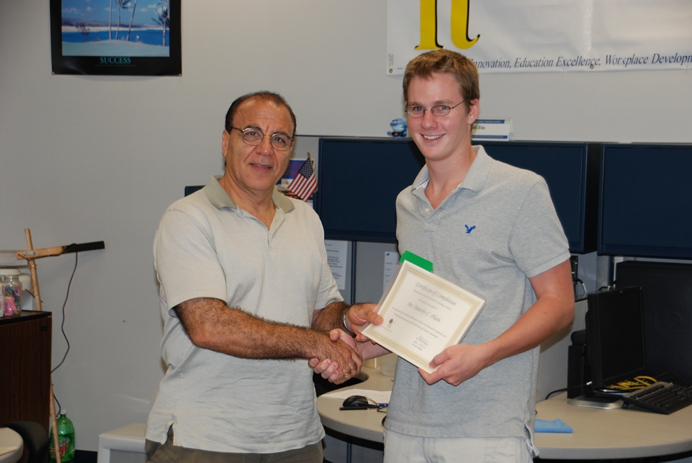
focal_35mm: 82
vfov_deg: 16.6
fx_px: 1587
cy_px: 232
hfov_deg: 24.6
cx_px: 346
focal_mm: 55
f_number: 4.8
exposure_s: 1/60
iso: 320
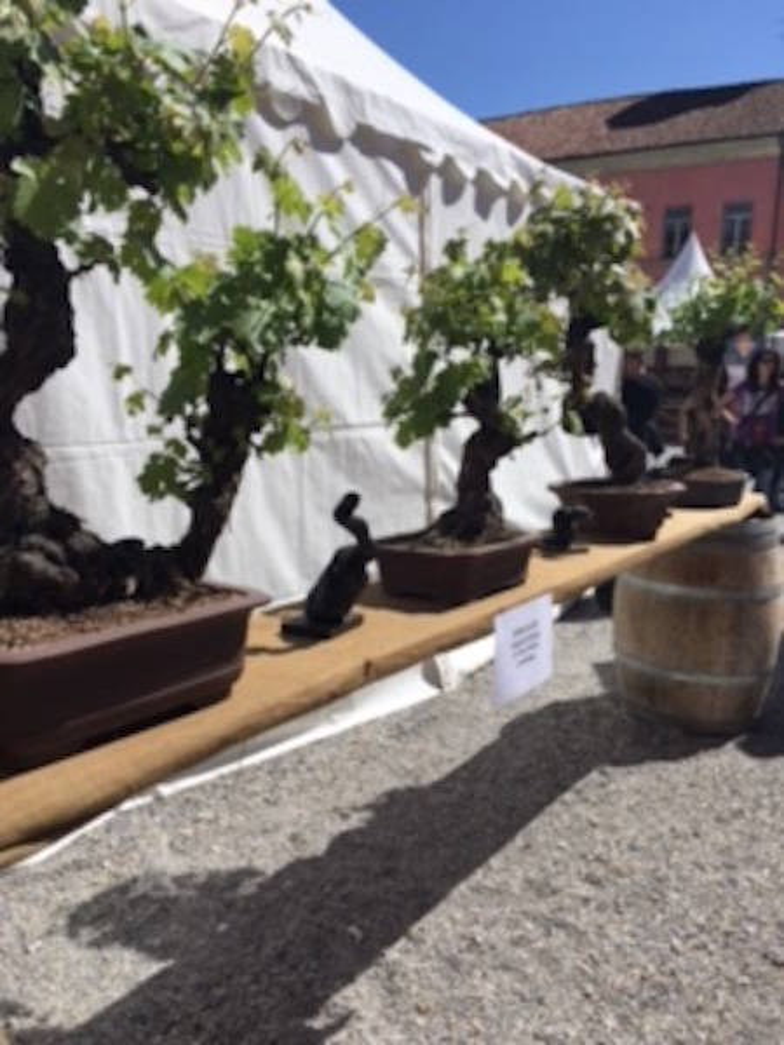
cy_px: 522
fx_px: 876
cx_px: 392
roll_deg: -1.6
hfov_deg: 48.2
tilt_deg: -8.9
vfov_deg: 61.7
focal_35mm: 29
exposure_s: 1/2331
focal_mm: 4.15
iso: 25
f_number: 2.2
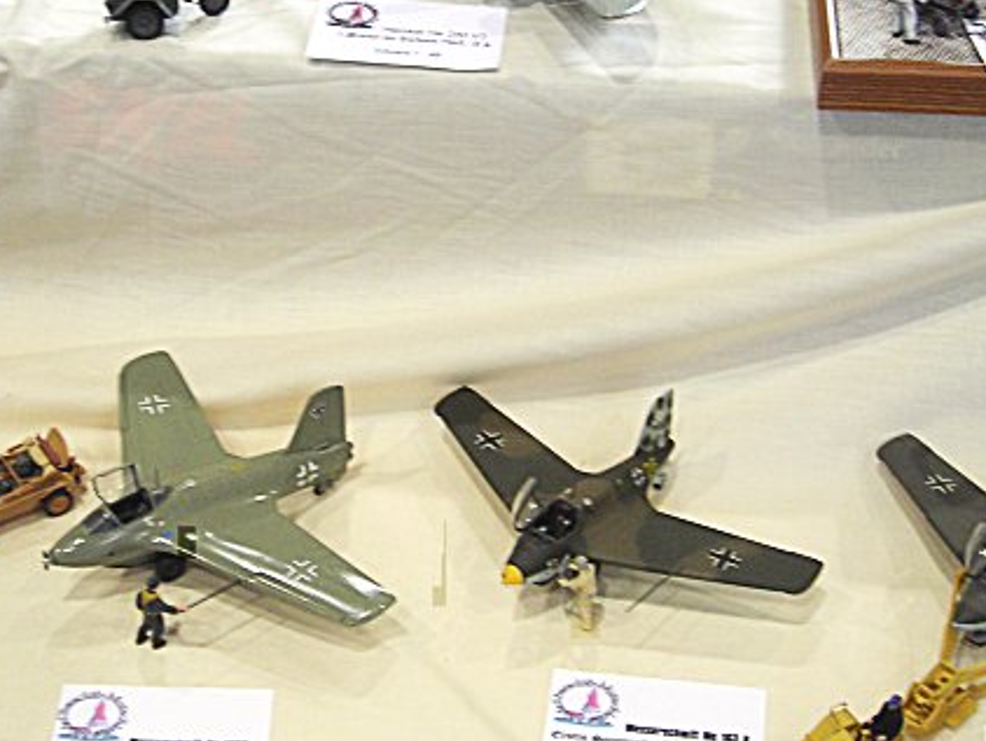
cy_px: 266
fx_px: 2052
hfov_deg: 26.9
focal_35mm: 72
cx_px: 381
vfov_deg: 20.4
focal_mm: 6.3
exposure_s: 1/12.7
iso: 50
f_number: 3.2
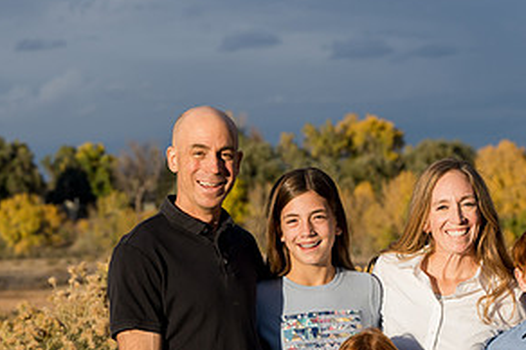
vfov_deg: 7.5
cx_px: 344
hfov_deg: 11.4
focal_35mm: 181
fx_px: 2642
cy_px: 308
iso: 320
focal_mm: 91
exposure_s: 1/320
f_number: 6.3
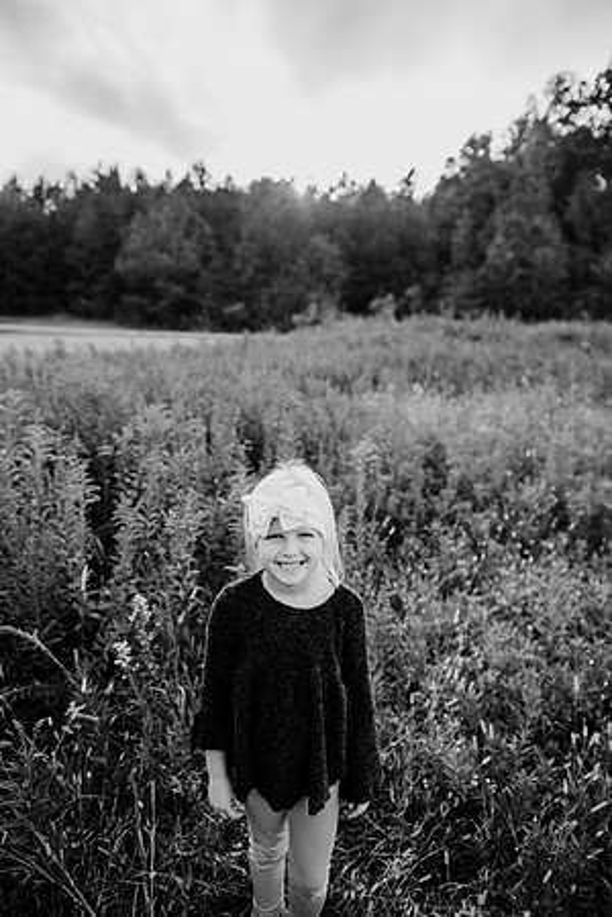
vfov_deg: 73.7
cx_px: 306
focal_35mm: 24
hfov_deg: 53.1
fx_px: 612
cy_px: 458
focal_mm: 24
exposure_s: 1/1250
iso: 250
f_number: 2.5
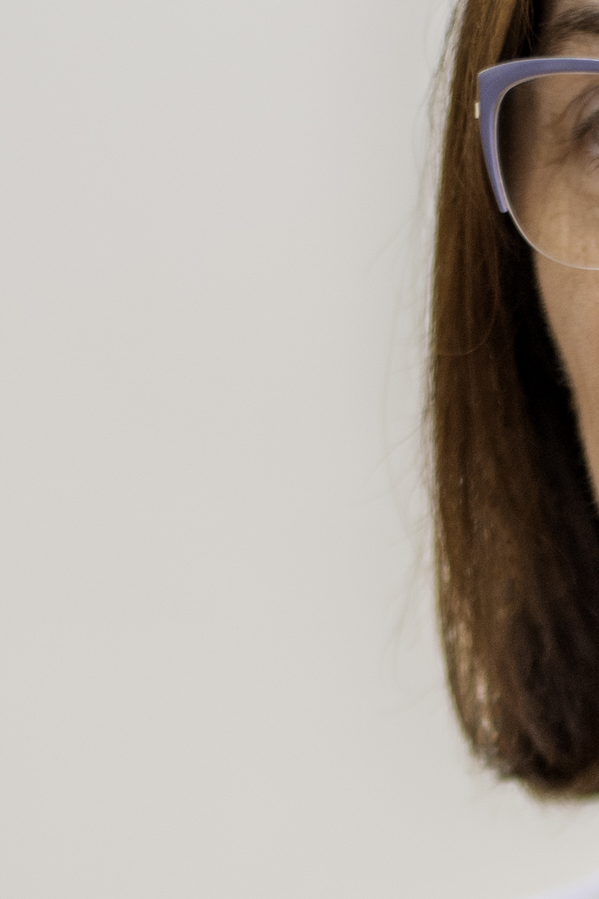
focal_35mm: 218
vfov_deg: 9.3
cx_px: 911
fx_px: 5440
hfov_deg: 6.2
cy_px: 995
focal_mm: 50
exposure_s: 1/250
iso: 320
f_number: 1.8
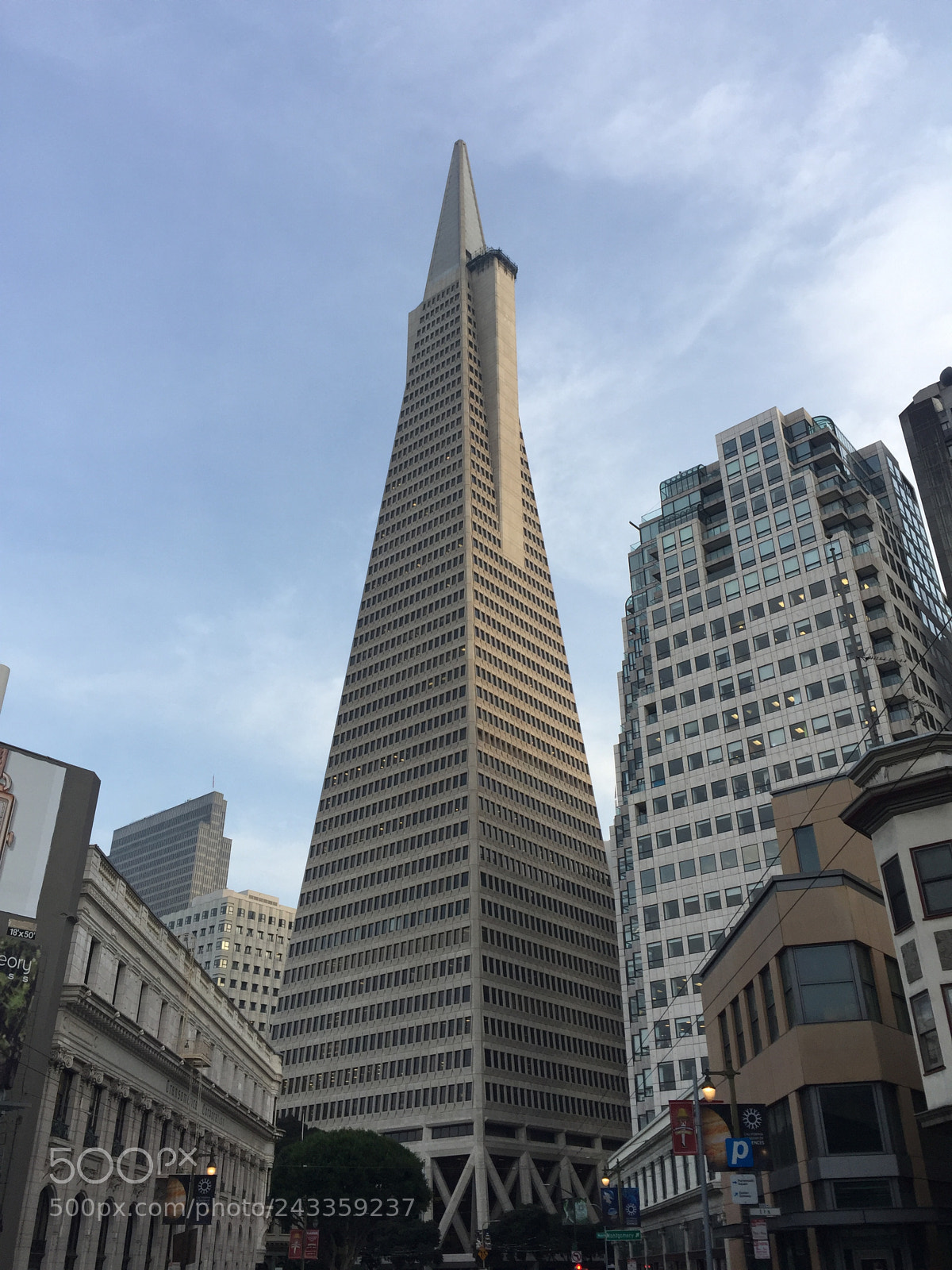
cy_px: 635
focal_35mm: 29
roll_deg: +1.6
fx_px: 1063
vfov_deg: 61.7
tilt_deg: +32.5
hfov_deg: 48.2
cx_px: 476
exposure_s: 1/460
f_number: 2.2
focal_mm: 4.15
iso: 32
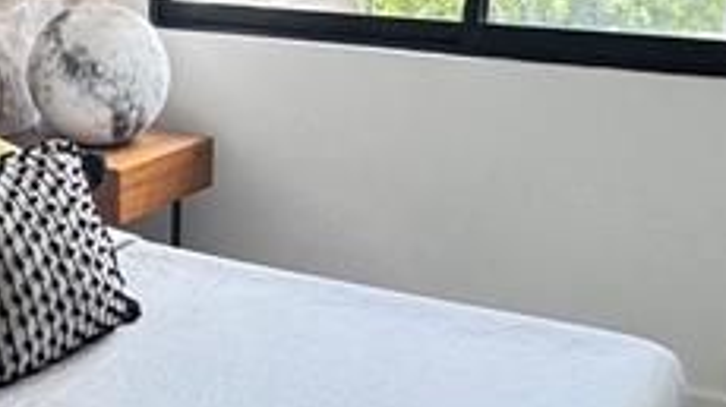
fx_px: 1308
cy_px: 284
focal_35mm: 68
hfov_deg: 30.1
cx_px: 117
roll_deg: +0.3
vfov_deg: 17.6
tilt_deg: -18.0
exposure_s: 1/99
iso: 250
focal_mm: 2.22
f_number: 2.2
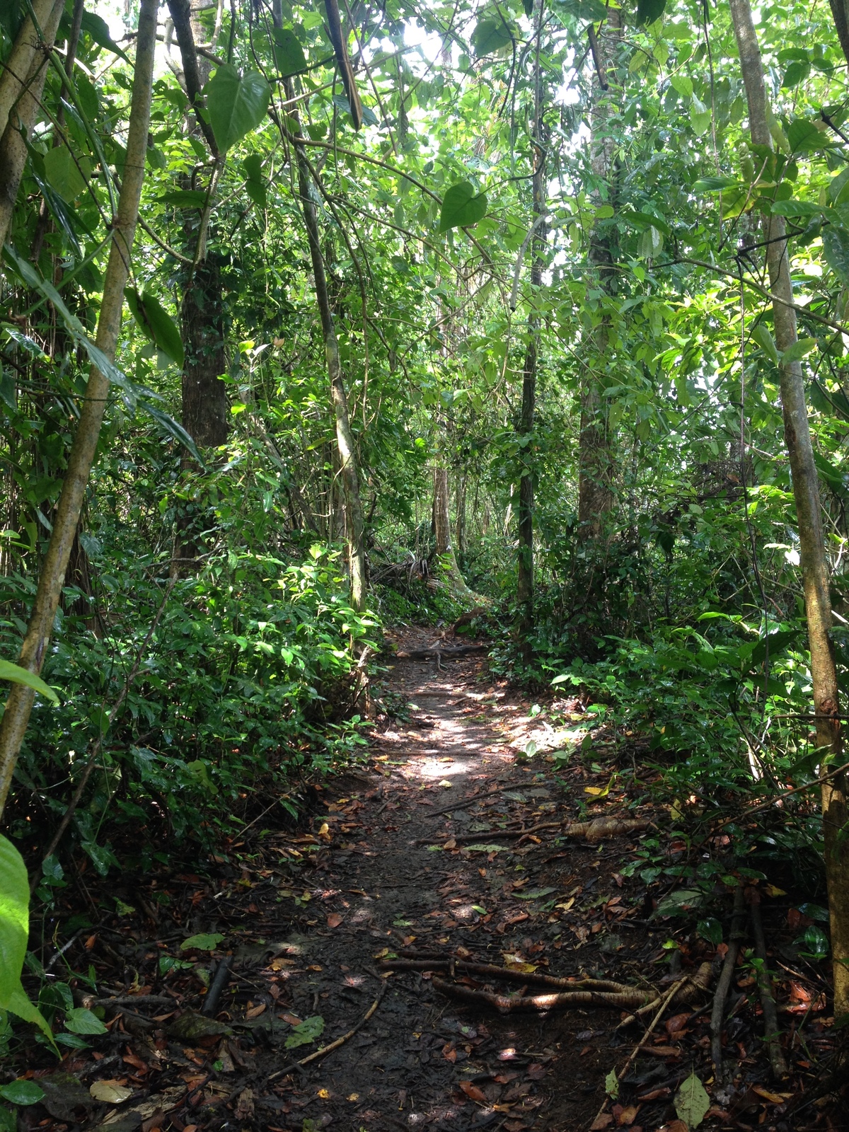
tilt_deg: -4.5
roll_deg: +0.7
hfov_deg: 40.7
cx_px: 424
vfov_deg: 52.6
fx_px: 1145
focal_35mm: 35
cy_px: 566
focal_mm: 4.28
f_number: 2.4
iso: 50
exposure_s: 1/40
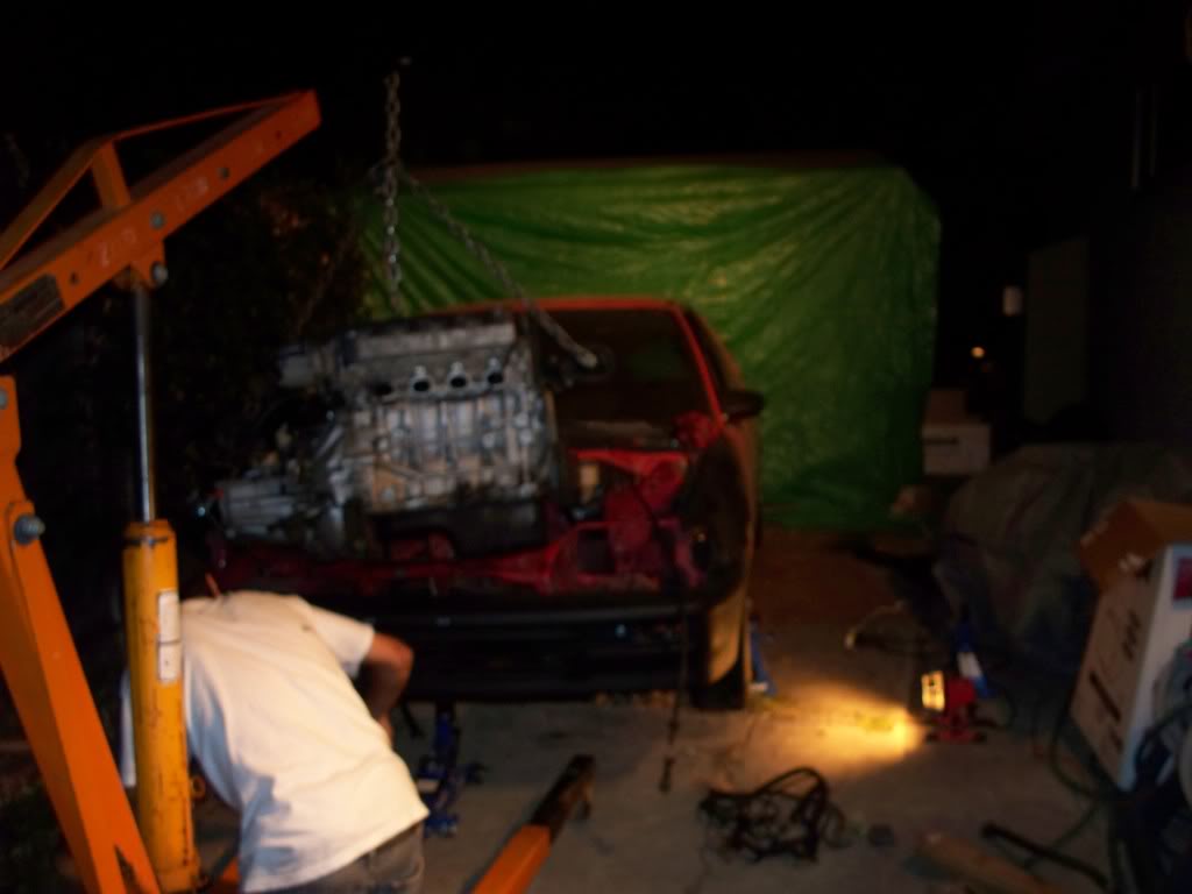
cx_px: 596
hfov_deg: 51.4
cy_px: 447
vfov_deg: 39.7
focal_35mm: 36
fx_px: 1240
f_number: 2.8
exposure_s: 1/30
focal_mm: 7.54
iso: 200
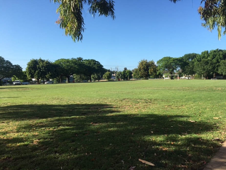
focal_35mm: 29
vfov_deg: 48.2
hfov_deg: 61.7
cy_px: 85
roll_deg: +0.5
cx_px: 113
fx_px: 189
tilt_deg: -1.4
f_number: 2.2
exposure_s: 1/864
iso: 25
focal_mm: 4.15
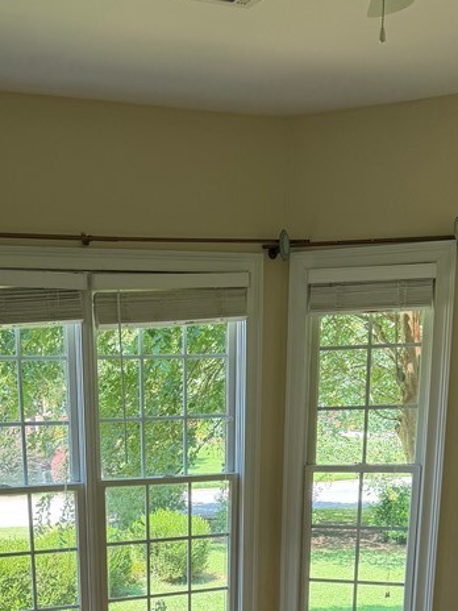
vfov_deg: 32.3
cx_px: 146
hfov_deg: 27.3
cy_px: 656
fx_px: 935
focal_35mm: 53
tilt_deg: -15.3
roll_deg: +0.2
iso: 80
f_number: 1.78
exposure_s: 1/176
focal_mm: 6.76
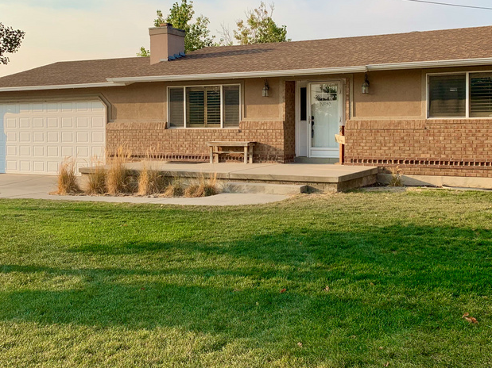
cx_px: 281
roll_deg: +0.3
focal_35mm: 43
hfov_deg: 43.7
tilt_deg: -1.5
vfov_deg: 33.4
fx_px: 611
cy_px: 142
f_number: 1.8
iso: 25
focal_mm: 4.25
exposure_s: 1/1427
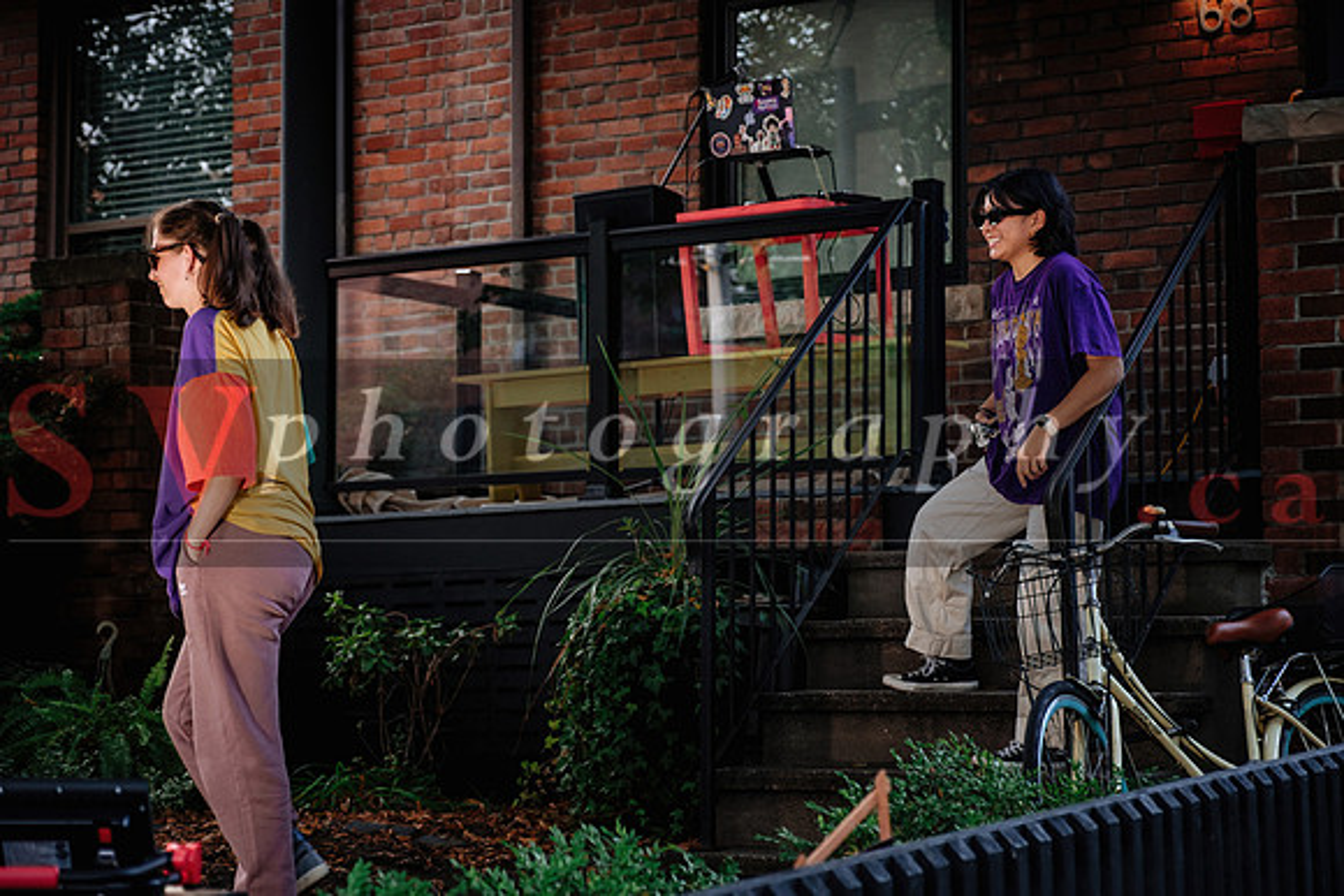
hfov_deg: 27.0
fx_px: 2801
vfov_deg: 18.2
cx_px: 672
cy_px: 448
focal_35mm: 75
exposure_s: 1/200
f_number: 2.8
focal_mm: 50
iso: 400
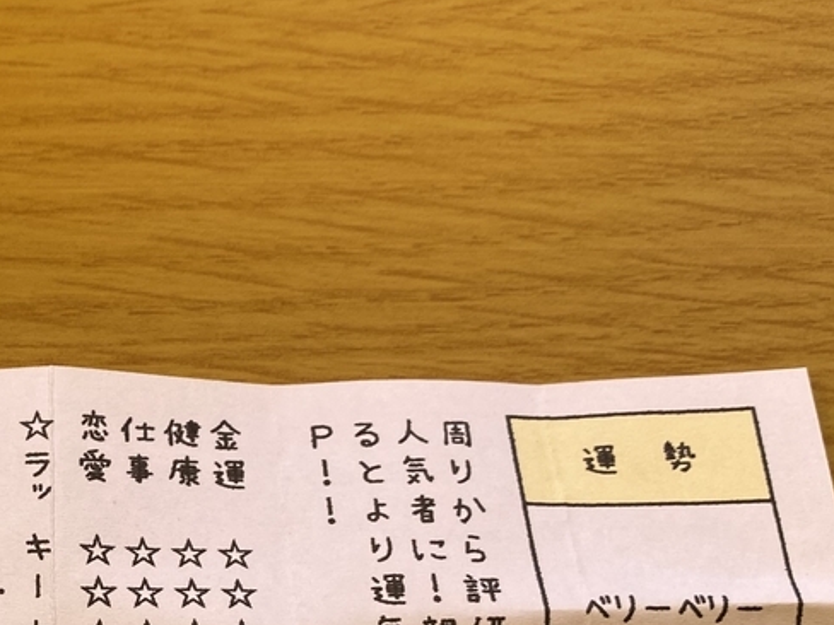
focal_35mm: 64
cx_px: 53
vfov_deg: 21.9
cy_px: 661
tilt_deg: -78.0
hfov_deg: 28.8
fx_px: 1542
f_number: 1.8
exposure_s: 1/122
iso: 40
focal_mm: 4.25
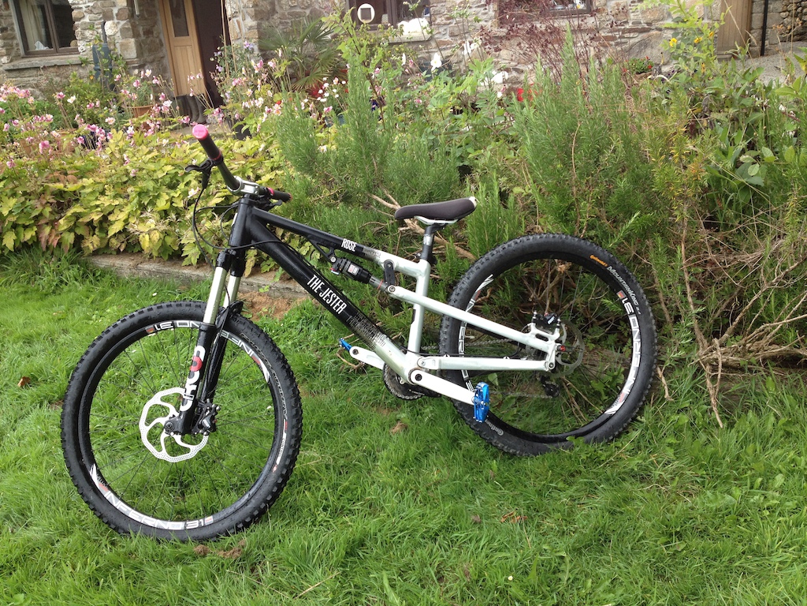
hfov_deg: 52.6
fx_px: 816
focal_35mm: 35
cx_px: 404
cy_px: 303
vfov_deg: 40.7
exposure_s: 1/263
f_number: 2.4
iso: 50
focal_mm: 4.28
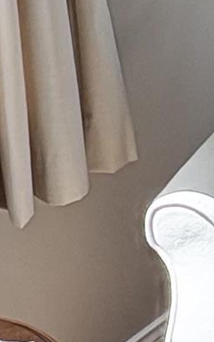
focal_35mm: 114
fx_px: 1064
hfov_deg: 10.5
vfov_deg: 17.0
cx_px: 427
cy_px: -127
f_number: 2.2
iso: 64
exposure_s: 1/152
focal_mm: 2.22
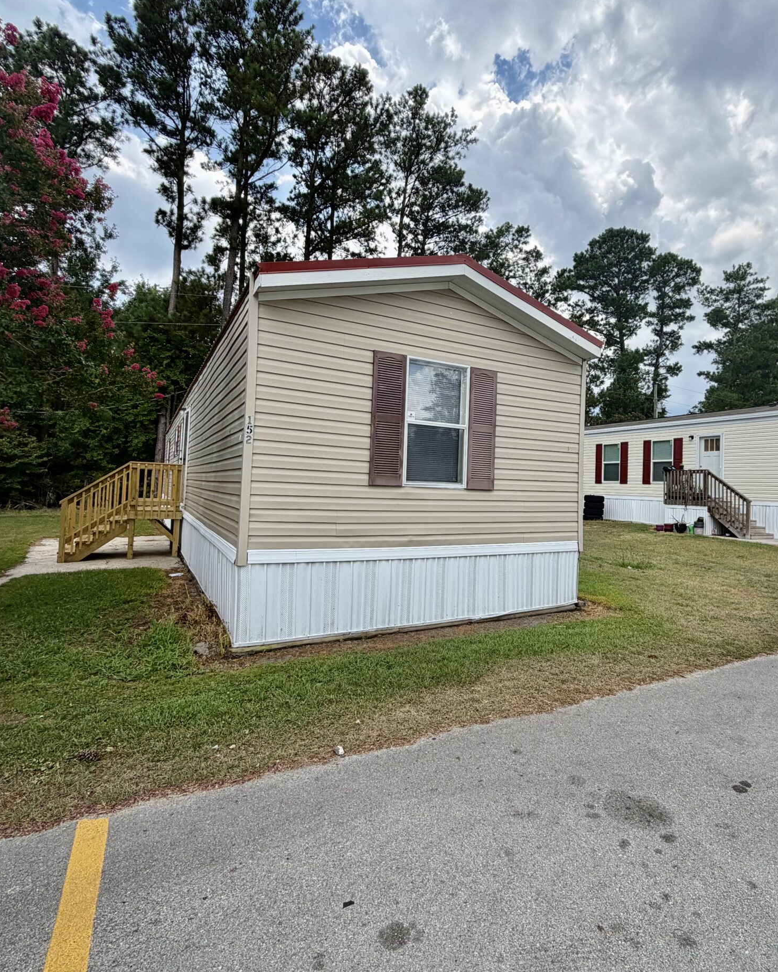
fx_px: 547
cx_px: 471
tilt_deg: +2.6
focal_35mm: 19
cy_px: 467
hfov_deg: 70.1
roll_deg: -2.2
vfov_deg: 83.2
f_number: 2.2
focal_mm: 2.22
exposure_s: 1/770
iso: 25
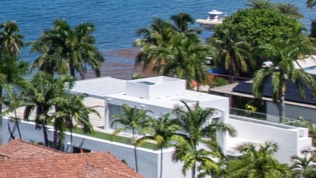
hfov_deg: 8.2
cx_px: -826
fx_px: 1625
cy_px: 162
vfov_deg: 6.2
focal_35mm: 194
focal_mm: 12.29
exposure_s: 1/40
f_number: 5
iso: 100
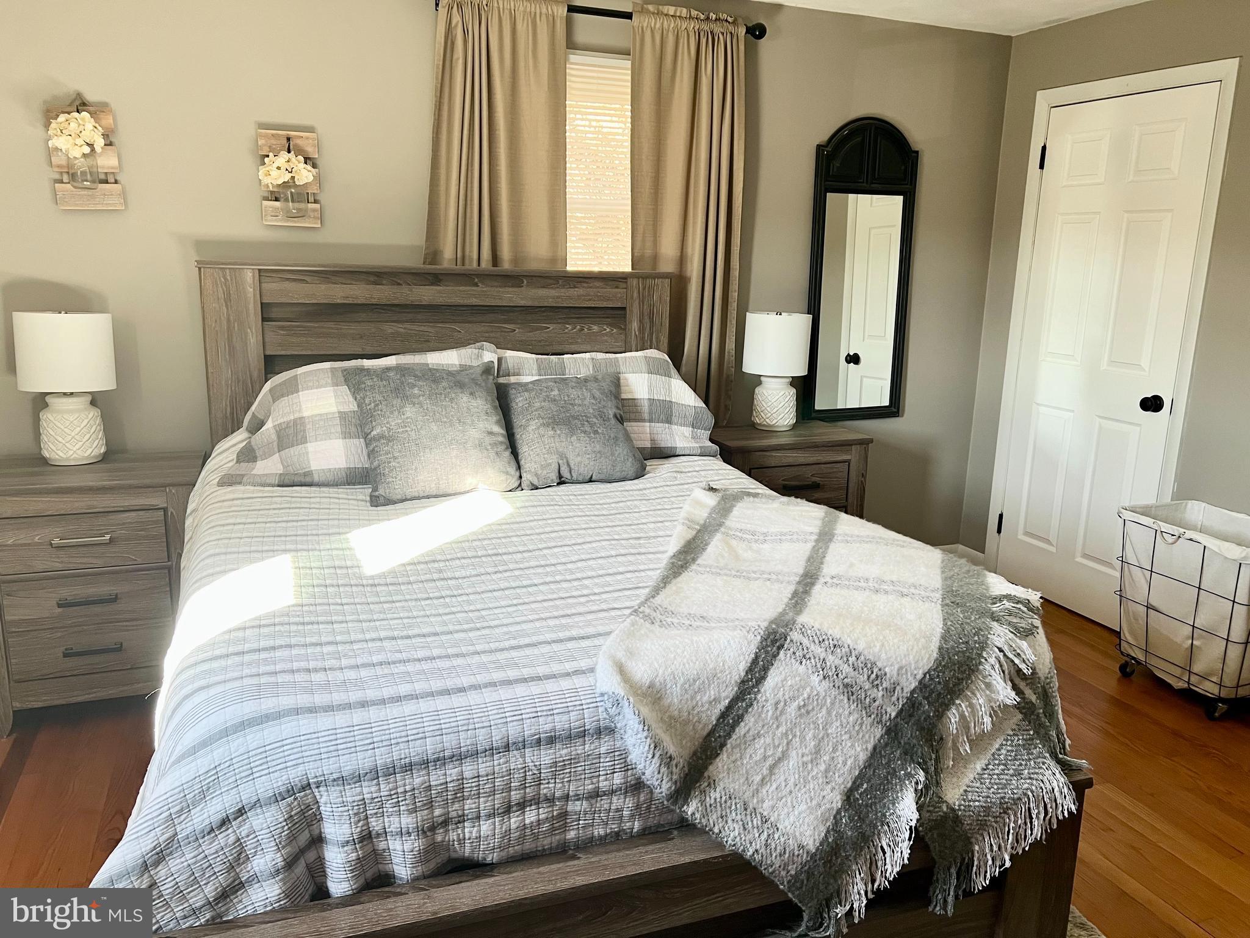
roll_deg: -1.6
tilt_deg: -13.0
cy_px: 469
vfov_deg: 53.1
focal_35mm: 26
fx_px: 939
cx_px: 625
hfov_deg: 67.3
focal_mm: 5.7
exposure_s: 1/91
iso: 125
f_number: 1.5
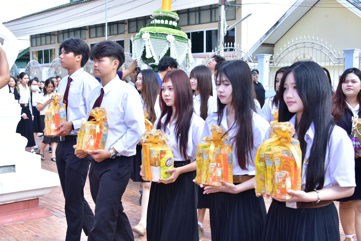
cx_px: 180
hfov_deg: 41.1
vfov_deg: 28.1
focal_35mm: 48
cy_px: 120
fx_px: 482
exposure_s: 1/160
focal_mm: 48
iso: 250
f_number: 6.3
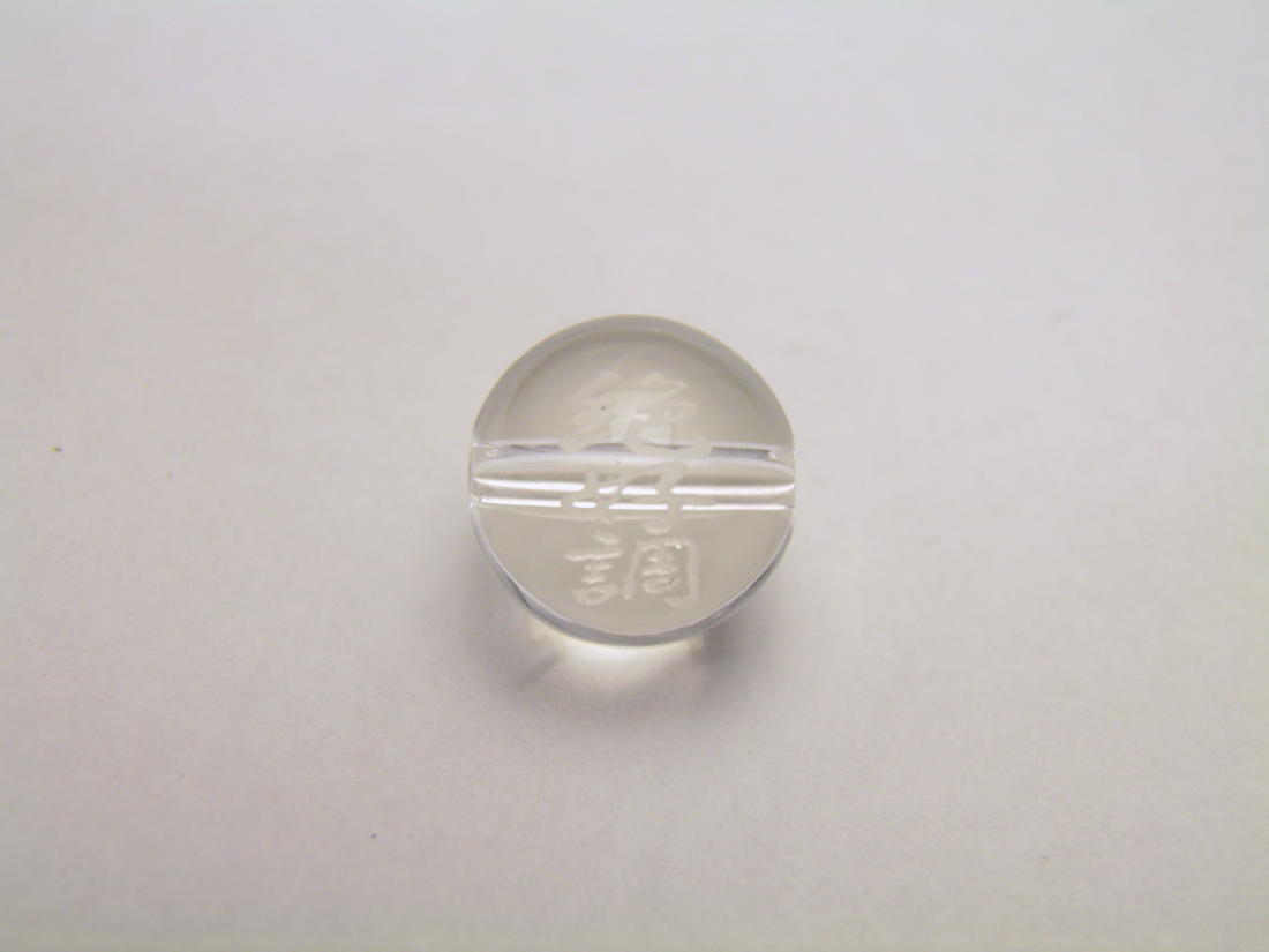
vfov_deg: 17.6
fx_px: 3079
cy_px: 476
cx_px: 634
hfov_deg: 23.3
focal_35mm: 84
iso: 64
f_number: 3.9
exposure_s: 1/50
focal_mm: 15.2
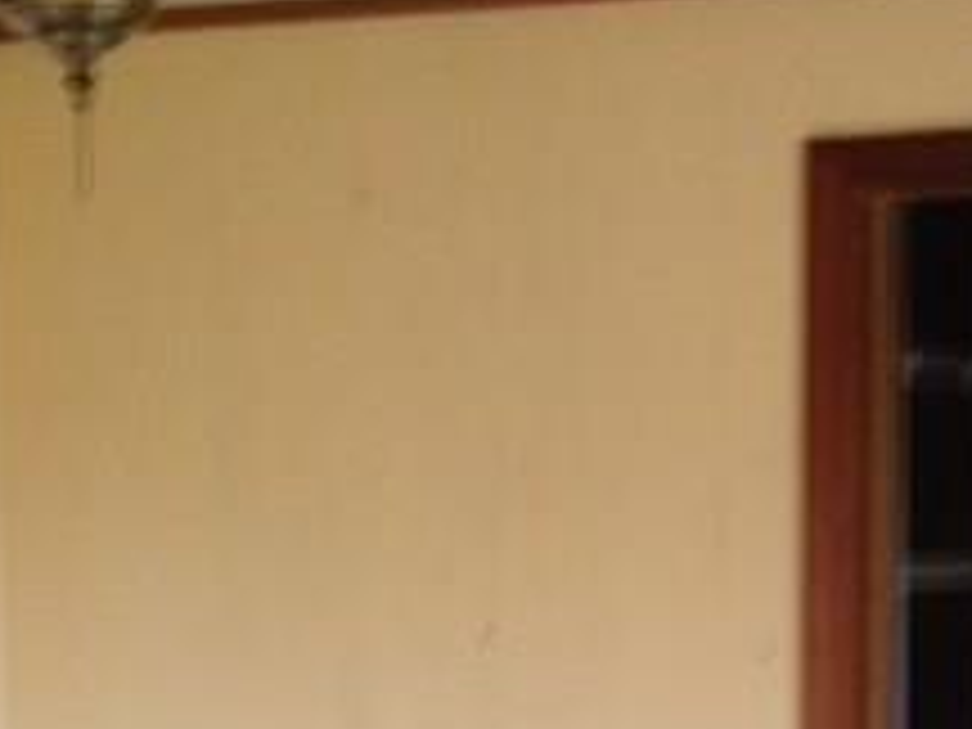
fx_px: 2752
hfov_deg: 20.0
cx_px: 598
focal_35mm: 98
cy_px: 765
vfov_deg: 14.8
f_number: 2.4
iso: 250
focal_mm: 4.12
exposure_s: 1/20
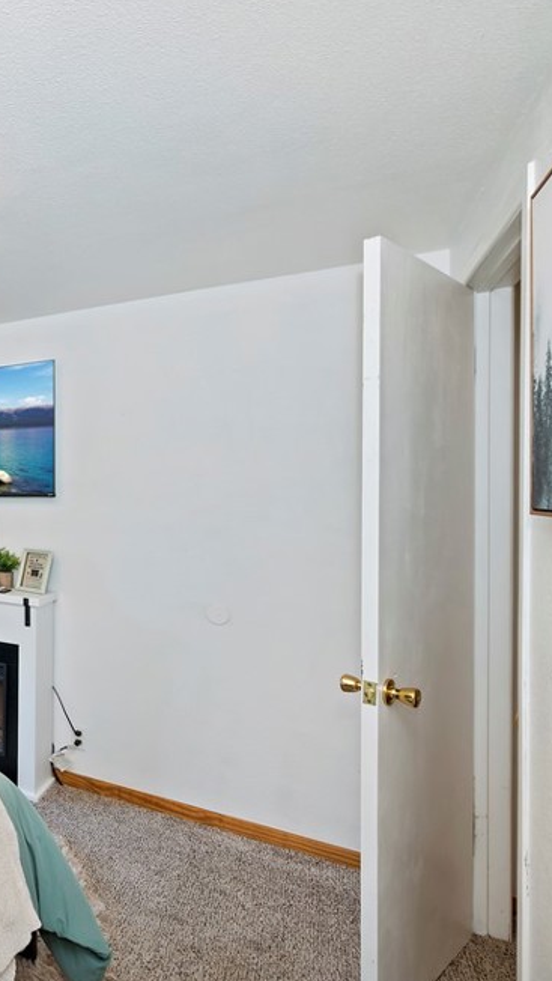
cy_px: 493
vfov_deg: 78.7
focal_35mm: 23
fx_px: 598
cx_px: -140
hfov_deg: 36.0
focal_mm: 14
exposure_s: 1/20
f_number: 8
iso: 400
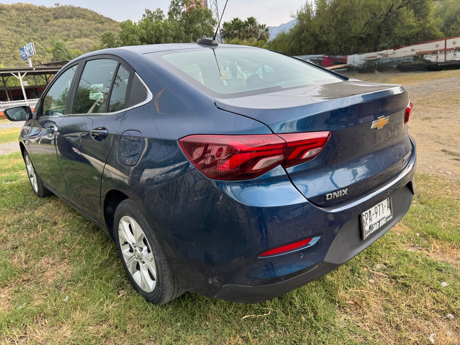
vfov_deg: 56.8
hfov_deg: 71.6
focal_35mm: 24
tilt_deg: -13.8
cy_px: 172
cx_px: 230
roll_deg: +7.4
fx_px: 319
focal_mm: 6.76
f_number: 1.78
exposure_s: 1/121
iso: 64
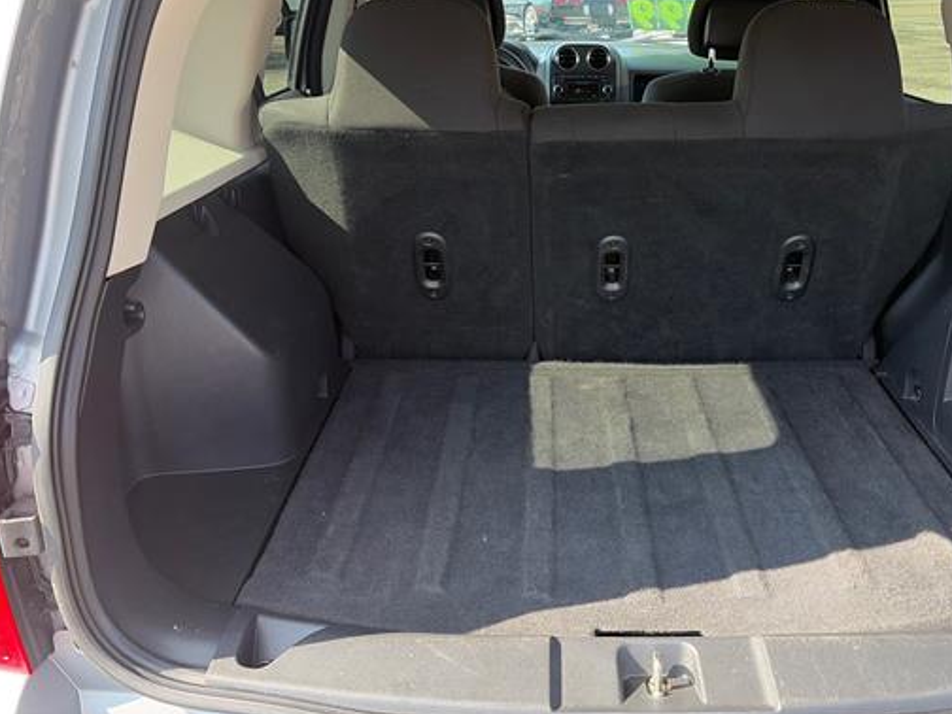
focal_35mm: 33
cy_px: 327
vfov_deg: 42.9
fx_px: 908
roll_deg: +0.6
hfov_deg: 55.0
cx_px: 567
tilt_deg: -23.0
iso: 50
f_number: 1.6
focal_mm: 5.96
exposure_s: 1/207
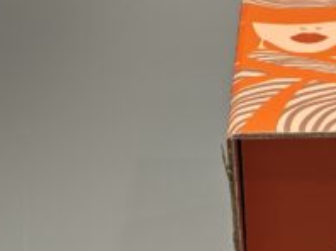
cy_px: 263
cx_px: 465
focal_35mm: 243
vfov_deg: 6.1
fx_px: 2356
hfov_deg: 8.0
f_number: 2
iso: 100
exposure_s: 1/100
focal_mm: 10.1
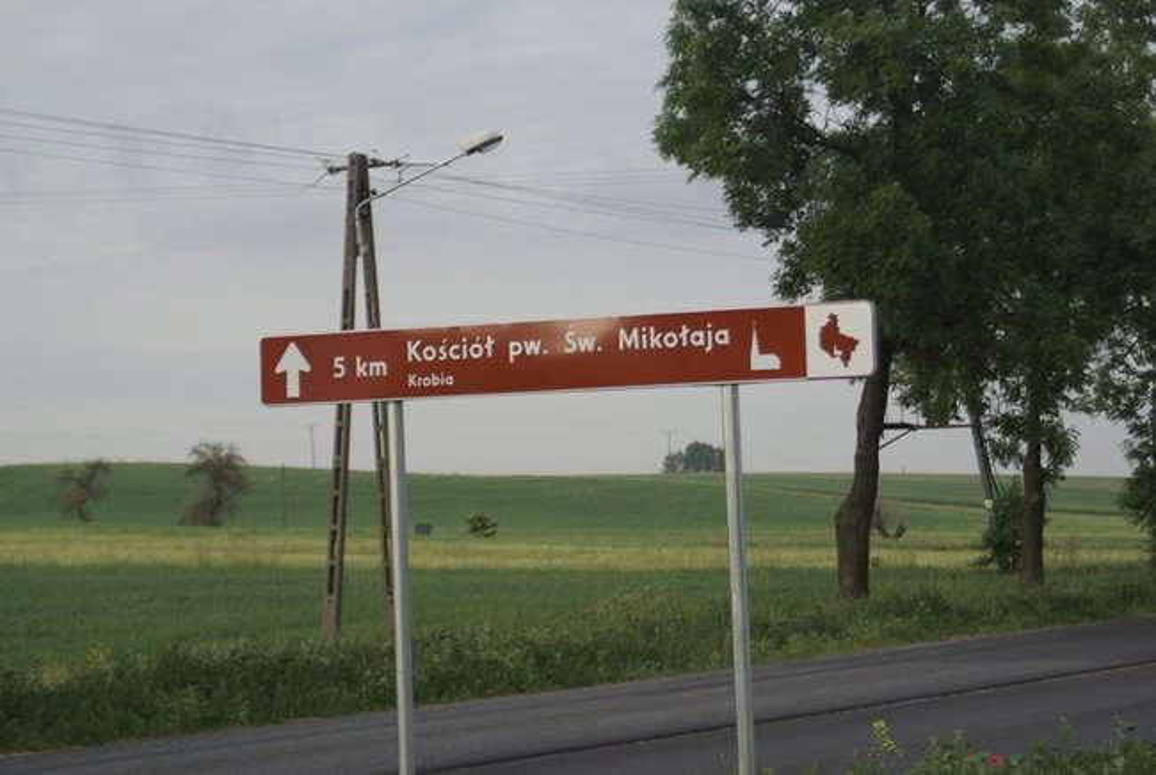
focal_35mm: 120
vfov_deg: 11.5
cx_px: 578
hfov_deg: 17.0
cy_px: 388
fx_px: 3860
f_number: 6.3
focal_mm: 80
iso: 100
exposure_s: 1/160
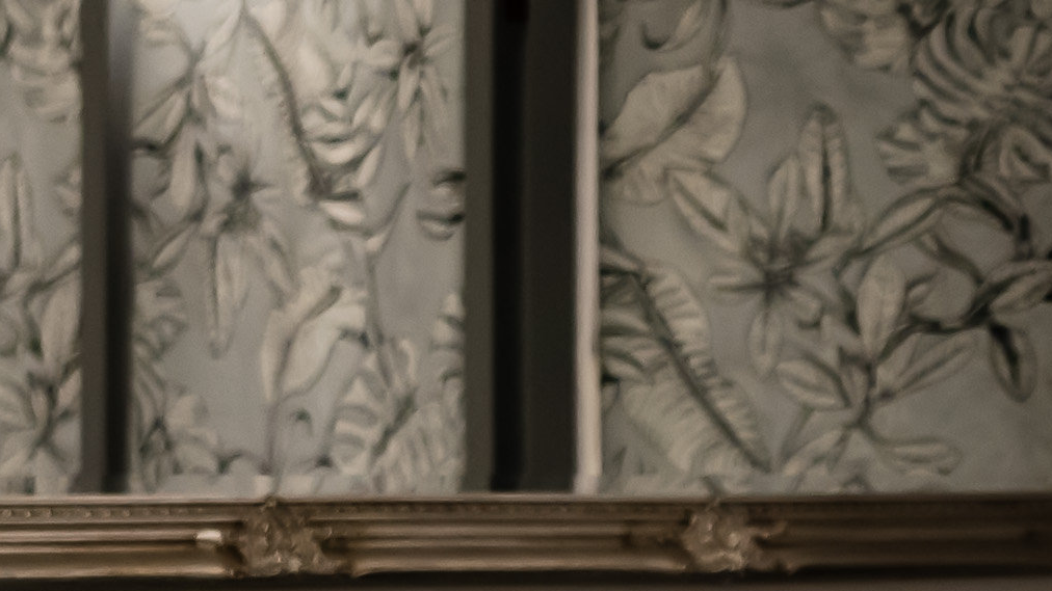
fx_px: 7085
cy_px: 856
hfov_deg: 8.2
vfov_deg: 4.8
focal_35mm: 254
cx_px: 1887
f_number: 2
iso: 640
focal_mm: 35
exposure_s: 1/200
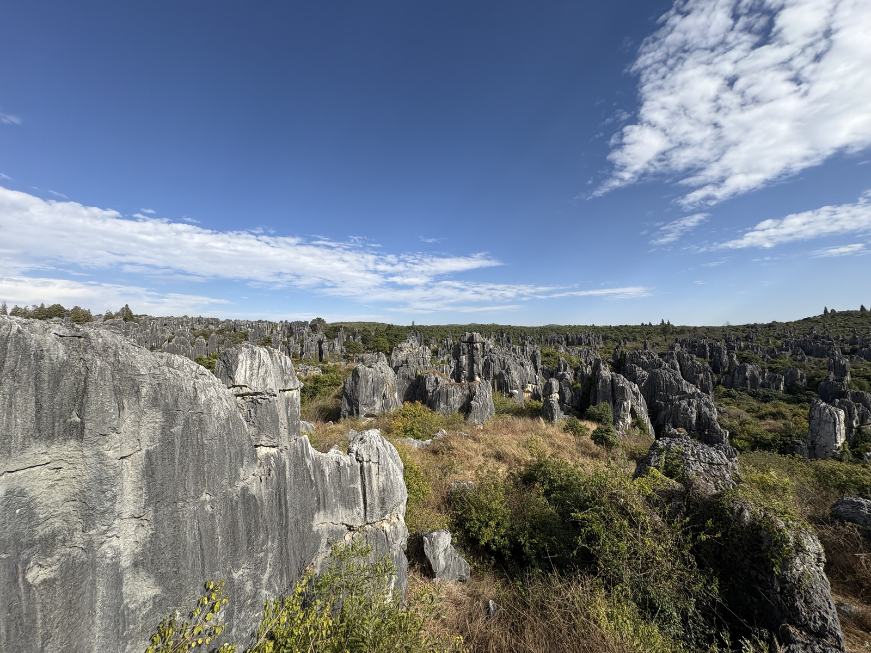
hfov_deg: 102.1
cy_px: 326
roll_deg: +0.6
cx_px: 436
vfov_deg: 85.7
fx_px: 352
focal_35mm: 14
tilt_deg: +3.0
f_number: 2.2
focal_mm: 2.22
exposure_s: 1/2083
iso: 50
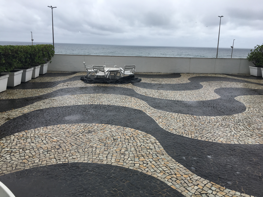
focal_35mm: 29
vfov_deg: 48.2
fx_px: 220
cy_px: 98
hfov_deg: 61.7
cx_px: 132
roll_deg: -1.1
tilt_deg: -13.6
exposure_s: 1/427
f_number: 2.2
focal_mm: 4.15
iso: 25
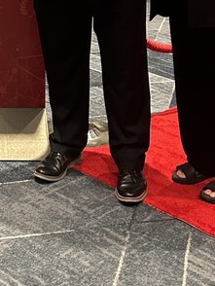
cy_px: -94
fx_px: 736
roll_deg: -1.4
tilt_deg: -8.1
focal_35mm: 89
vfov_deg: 20.0
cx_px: -28
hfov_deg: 16.1
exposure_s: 1/60
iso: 500
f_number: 1.5
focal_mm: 5.7
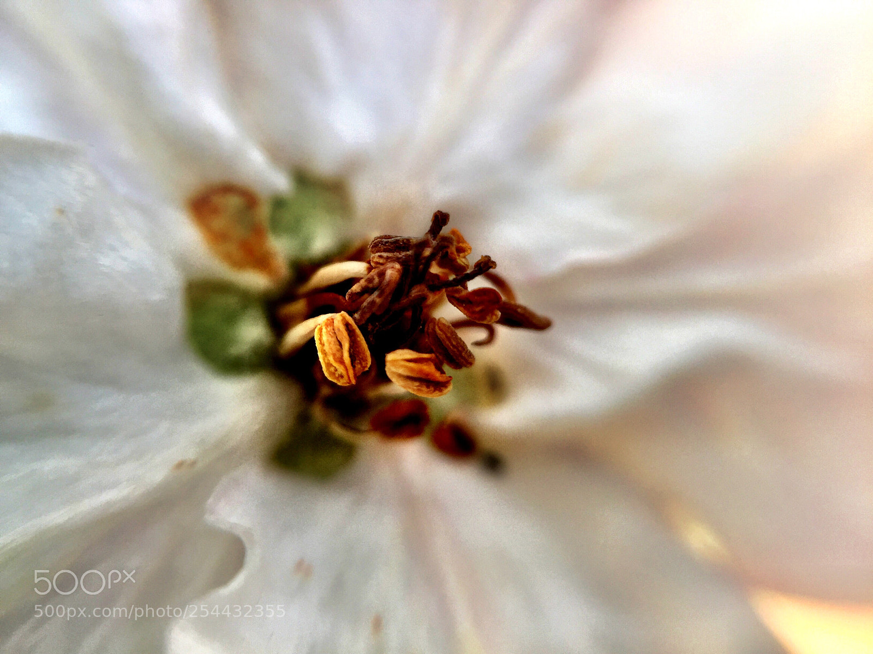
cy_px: 327
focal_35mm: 29
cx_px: 436
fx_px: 731
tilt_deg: -60.7
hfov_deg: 61.7
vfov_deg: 48.2
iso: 32
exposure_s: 1/501
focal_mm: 4.15
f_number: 2.2
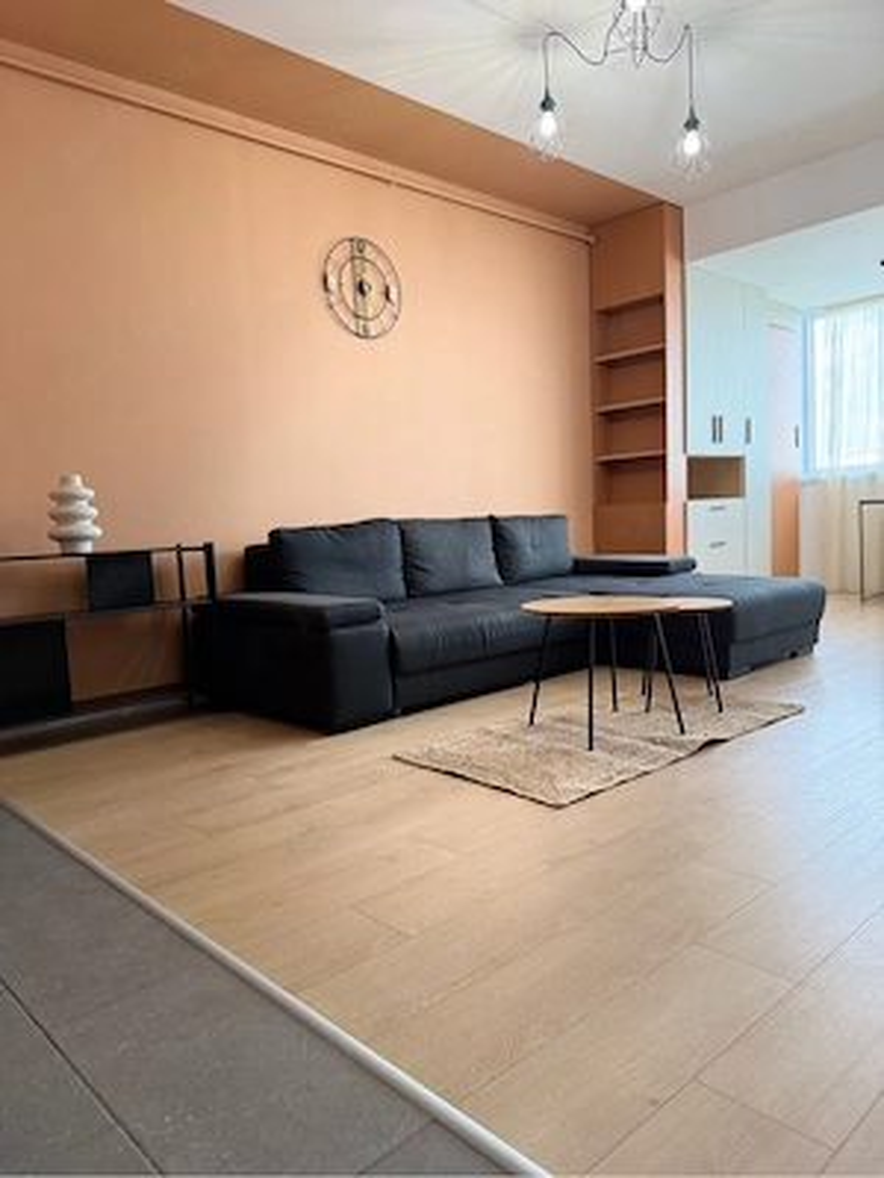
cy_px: 589
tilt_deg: -5.4
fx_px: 817
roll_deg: +2.4
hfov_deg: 56.8
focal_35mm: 24
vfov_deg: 71.6
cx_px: 442
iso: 200
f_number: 1.78
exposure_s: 1/100
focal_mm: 6.76
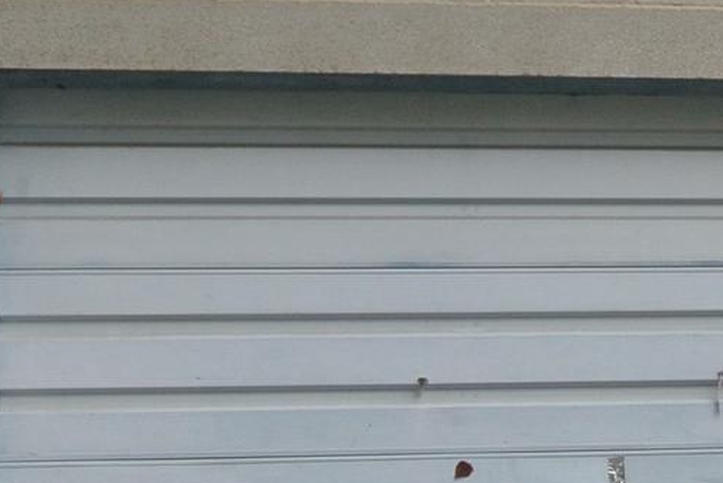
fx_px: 3295
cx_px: 963
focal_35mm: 164
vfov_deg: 8.4
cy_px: 315
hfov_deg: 12.1
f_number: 4.2
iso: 220
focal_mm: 15.1
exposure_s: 1/60
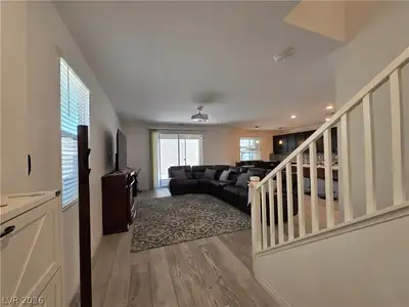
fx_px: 154
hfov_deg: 106.2
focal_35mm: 13
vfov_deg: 89.9
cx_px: 204
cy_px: 154
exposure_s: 1/120
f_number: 1.9
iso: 200
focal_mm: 2.2
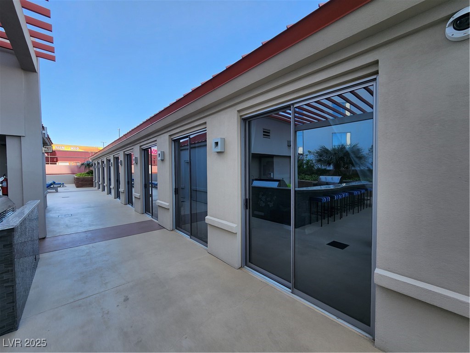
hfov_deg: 106.2
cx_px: 235
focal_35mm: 13
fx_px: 177
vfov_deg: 89.9
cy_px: 176
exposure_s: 1/406
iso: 50
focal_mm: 2.2
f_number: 2.2
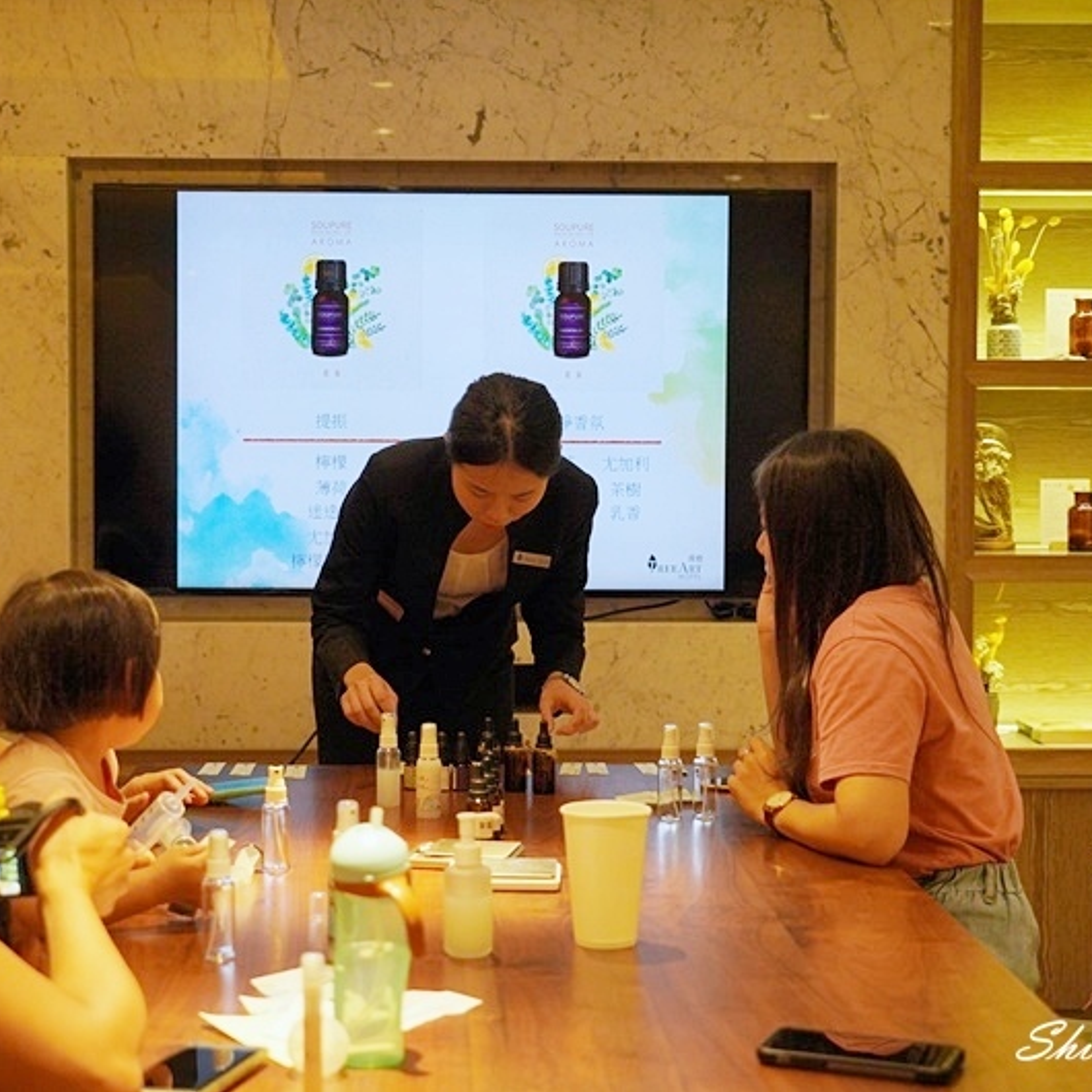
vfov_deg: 29.1
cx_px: 462
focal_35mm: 59
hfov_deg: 29.0
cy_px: 547
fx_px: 2106
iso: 2000
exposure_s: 1/50
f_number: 4
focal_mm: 46
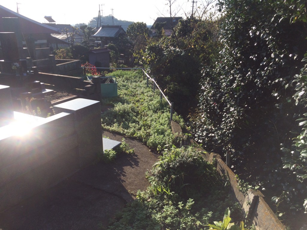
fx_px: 257
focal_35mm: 29
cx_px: 154
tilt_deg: -21.3
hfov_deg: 61.7
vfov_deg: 48.2
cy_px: 115
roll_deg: -0.6
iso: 32
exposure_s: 1/1466
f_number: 2.2
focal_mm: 4.15
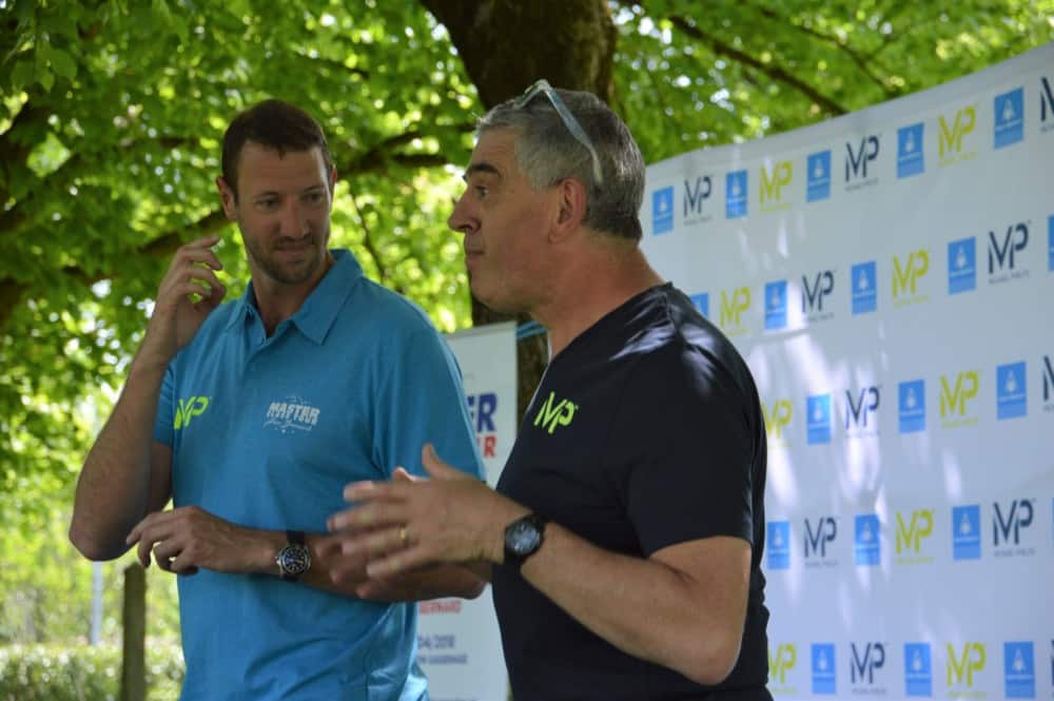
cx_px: 527
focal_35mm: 135
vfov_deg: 10.1
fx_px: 3949
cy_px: 350
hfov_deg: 15.2
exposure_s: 1/125
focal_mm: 90
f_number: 5.6
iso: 160
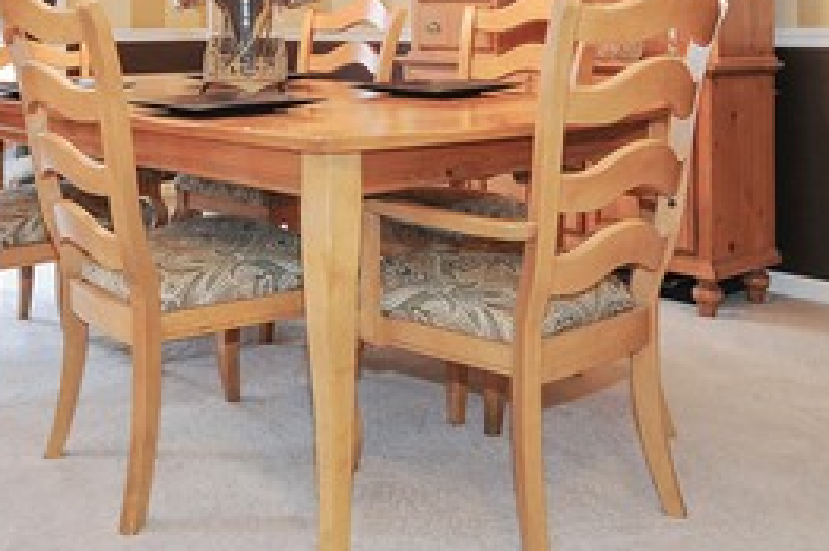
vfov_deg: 28.1
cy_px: -33
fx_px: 1012
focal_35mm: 44
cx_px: 313
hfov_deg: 44.2
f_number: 8
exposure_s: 1/2
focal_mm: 12
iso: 320
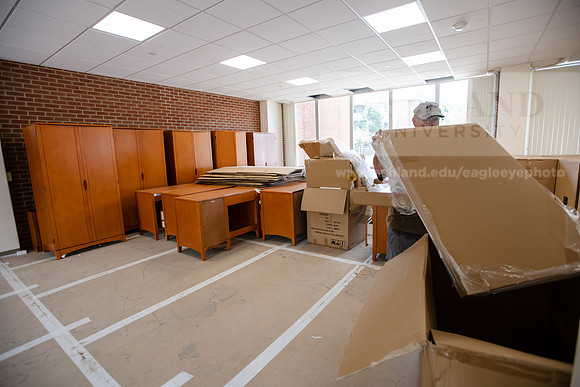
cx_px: 290
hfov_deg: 93.3
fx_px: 274
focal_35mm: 17
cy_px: 194
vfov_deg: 70.5
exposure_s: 1/250
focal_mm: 17
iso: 640
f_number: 4
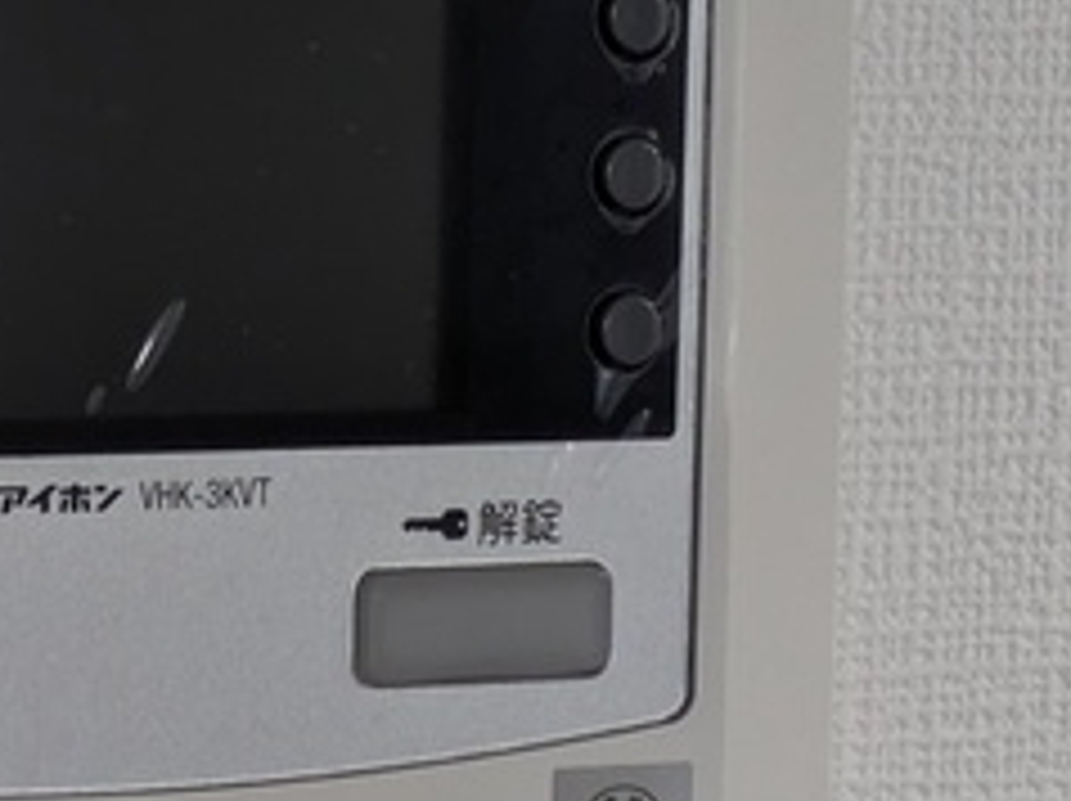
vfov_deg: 7.2
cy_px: 752
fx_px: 6367
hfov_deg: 9.6
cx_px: 40
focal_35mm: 206
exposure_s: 1/120
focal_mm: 5.43
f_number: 1.89
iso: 82
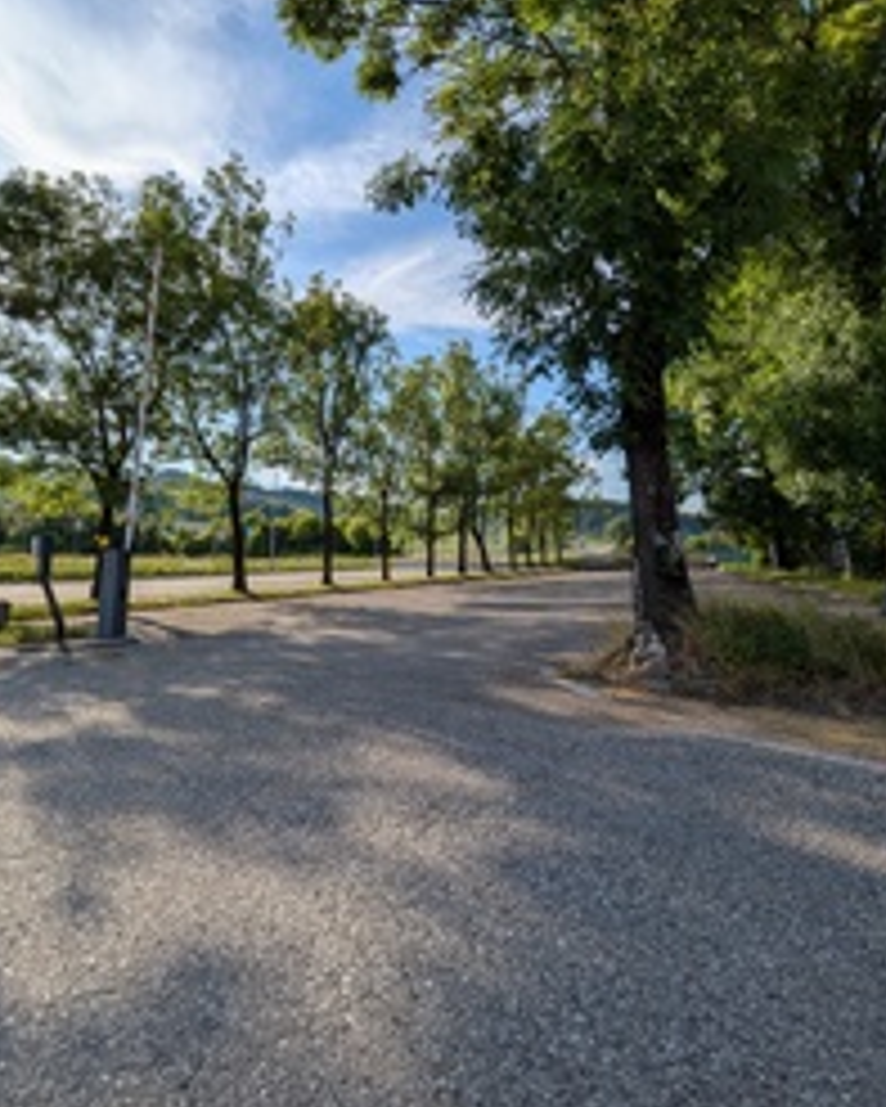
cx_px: 427
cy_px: 428
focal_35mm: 20
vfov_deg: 79.1
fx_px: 655
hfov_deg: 68.1
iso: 51
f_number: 2.2
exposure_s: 1/3436
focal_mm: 1.83
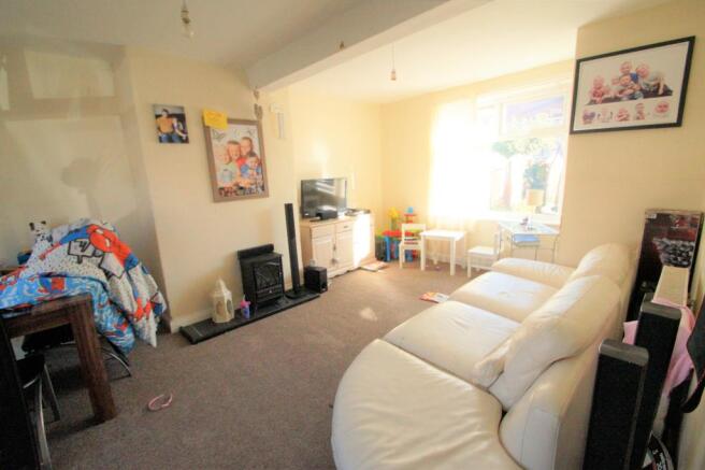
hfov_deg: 100.4
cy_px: 235
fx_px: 294
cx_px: 352
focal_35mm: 15
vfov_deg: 77.3
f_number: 8
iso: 3200
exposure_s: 1/320
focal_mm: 10
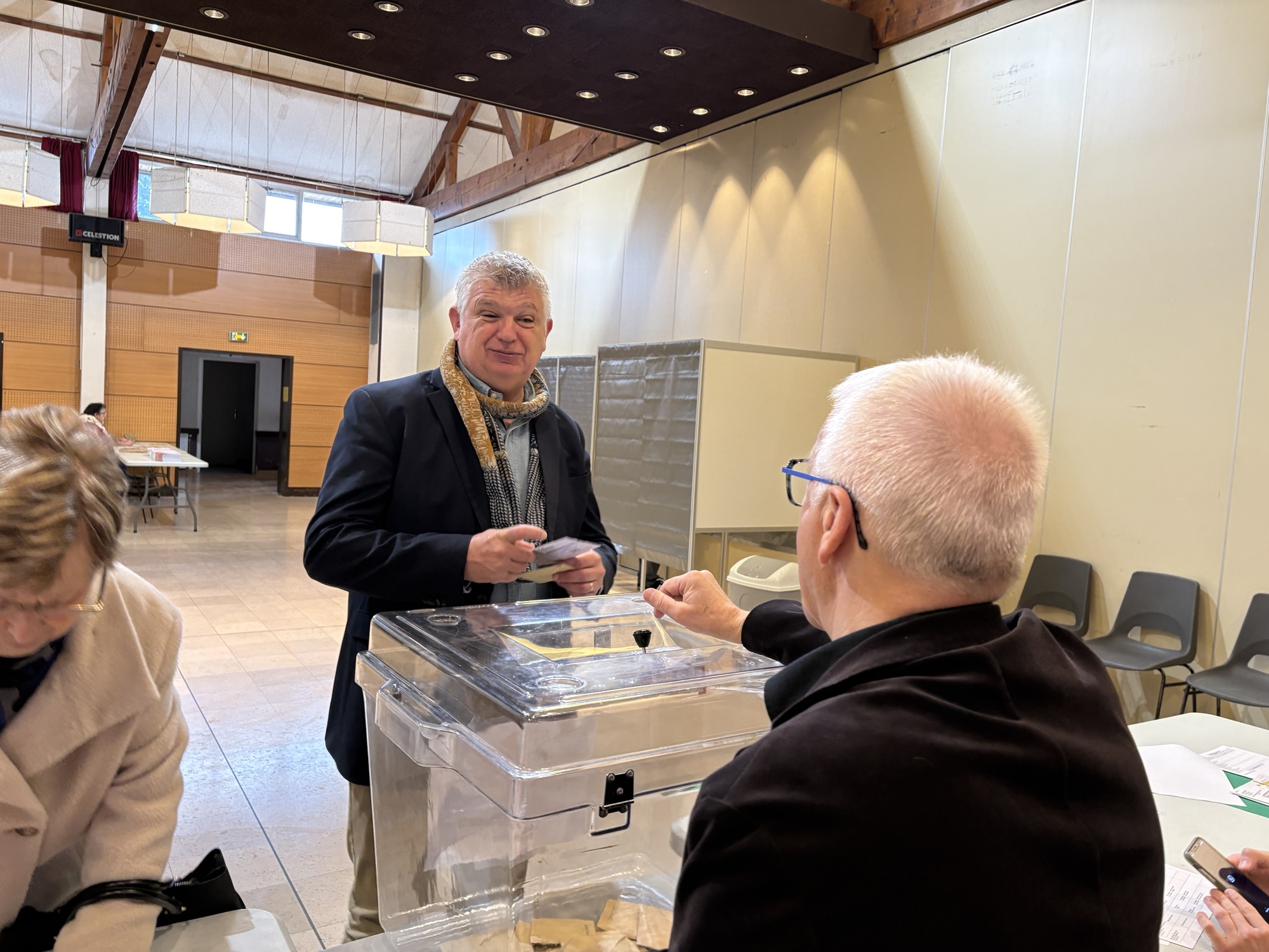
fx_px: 953
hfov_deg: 67.3
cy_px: 476
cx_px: 634
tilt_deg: -4.7
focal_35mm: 26
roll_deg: -2.3
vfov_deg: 53.1
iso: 160
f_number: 1.6
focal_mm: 5.96
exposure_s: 1/50
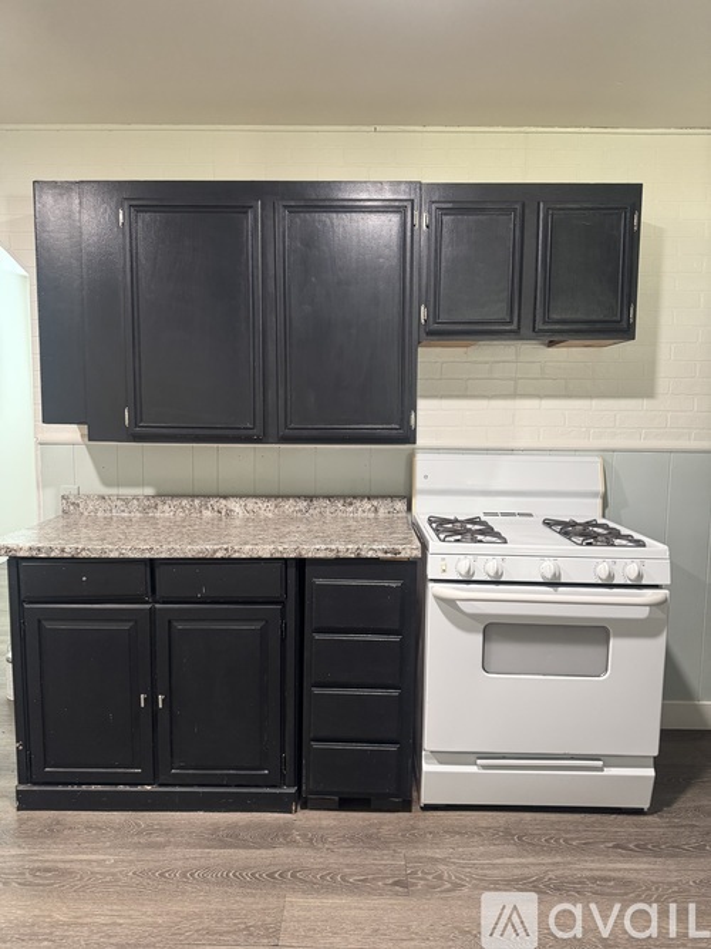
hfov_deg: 56.8
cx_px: 356
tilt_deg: -6.7
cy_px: 474
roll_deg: -0.1
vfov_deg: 71.6
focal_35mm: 24
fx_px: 657
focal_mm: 6.76
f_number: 1.78
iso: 400
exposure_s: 1/60
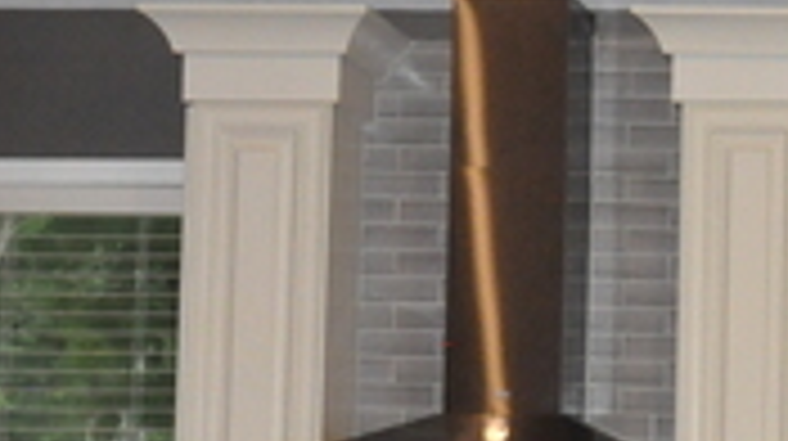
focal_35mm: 161
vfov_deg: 7.5
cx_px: 1126
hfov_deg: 12.8
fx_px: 3360
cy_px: 335
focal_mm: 28
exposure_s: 1/60
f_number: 6.3
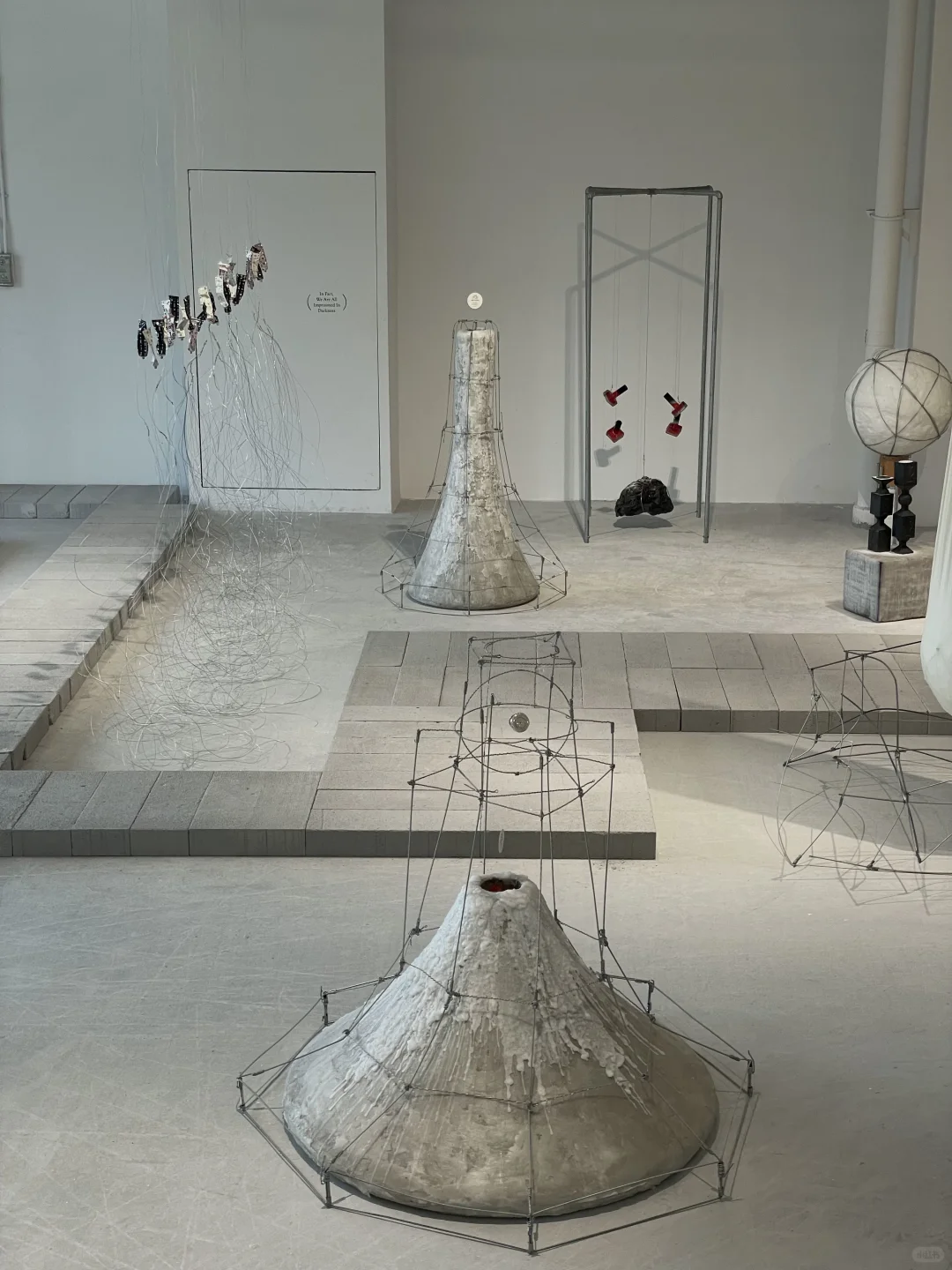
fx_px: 1907
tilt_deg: -14.3
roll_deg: +0.3
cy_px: 635
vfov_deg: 36.8
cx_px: 476
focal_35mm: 52
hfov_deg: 28.0
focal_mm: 6
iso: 64
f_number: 2
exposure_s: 1/100
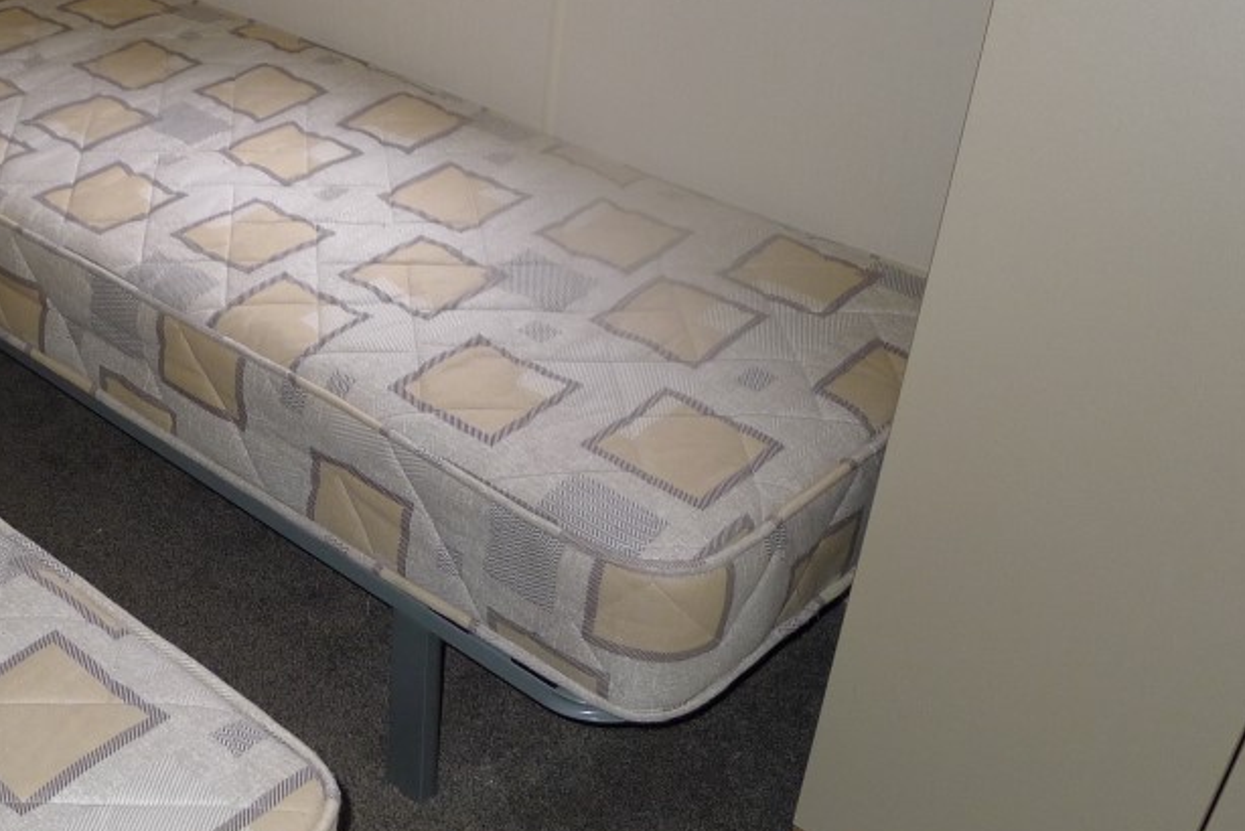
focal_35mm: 45
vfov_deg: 29.9
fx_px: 1557
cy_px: 375
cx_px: 315
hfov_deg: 42.3
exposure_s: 1/60
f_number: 2
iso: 160
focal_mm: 5.1
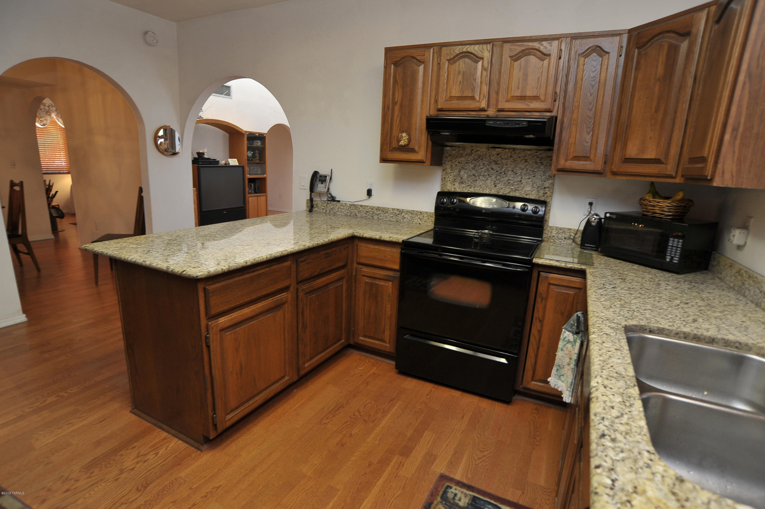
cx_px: 382
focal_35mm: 18
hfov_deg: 90.0
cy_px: 254
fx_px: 382
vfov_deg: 67.3
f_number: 6.3
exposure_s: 1/30
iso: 500
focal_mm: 18
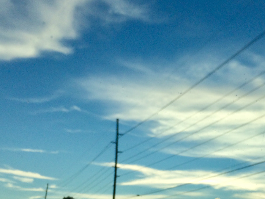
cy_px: 147
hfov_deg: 36.3
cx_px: 184
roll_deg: -1.5
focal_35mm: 52
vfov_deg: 27.7
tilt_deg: +13.5
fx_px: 398
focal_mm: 4.15
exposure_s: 1/1172
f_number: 2.2
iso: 32
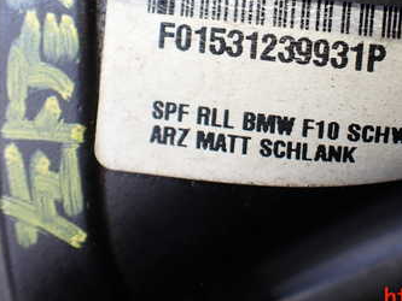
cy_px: 43
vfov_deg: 26.3
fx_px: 627
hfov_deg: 34.9
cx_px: 295
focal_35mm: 54
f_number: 2.3
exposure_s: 1/125
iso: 100
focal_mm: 5.4
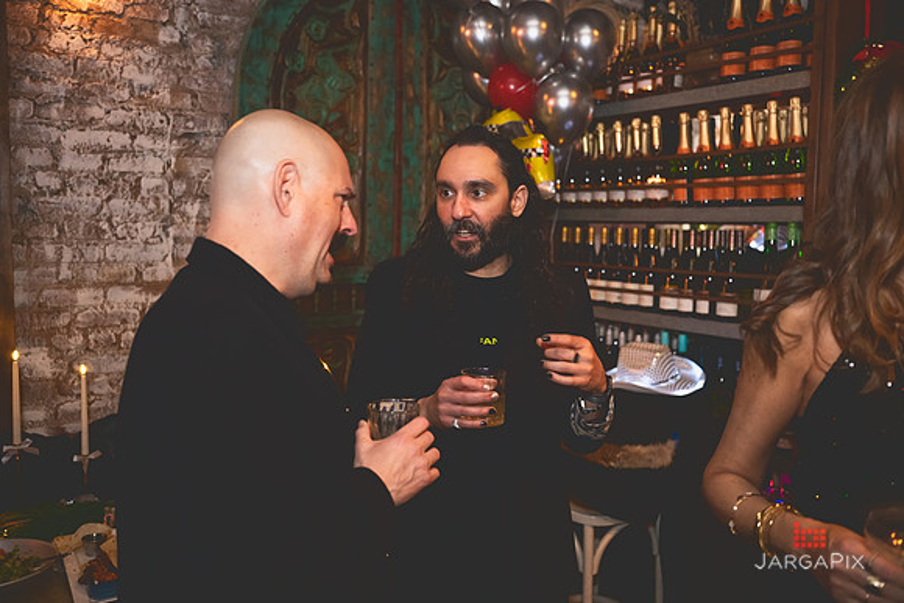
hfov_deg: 57.6
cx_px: 450
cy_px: 300
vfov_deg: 40.3
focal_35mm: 33
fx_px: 822
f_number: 2.8
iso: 3200
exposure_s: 1/100
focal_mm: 32
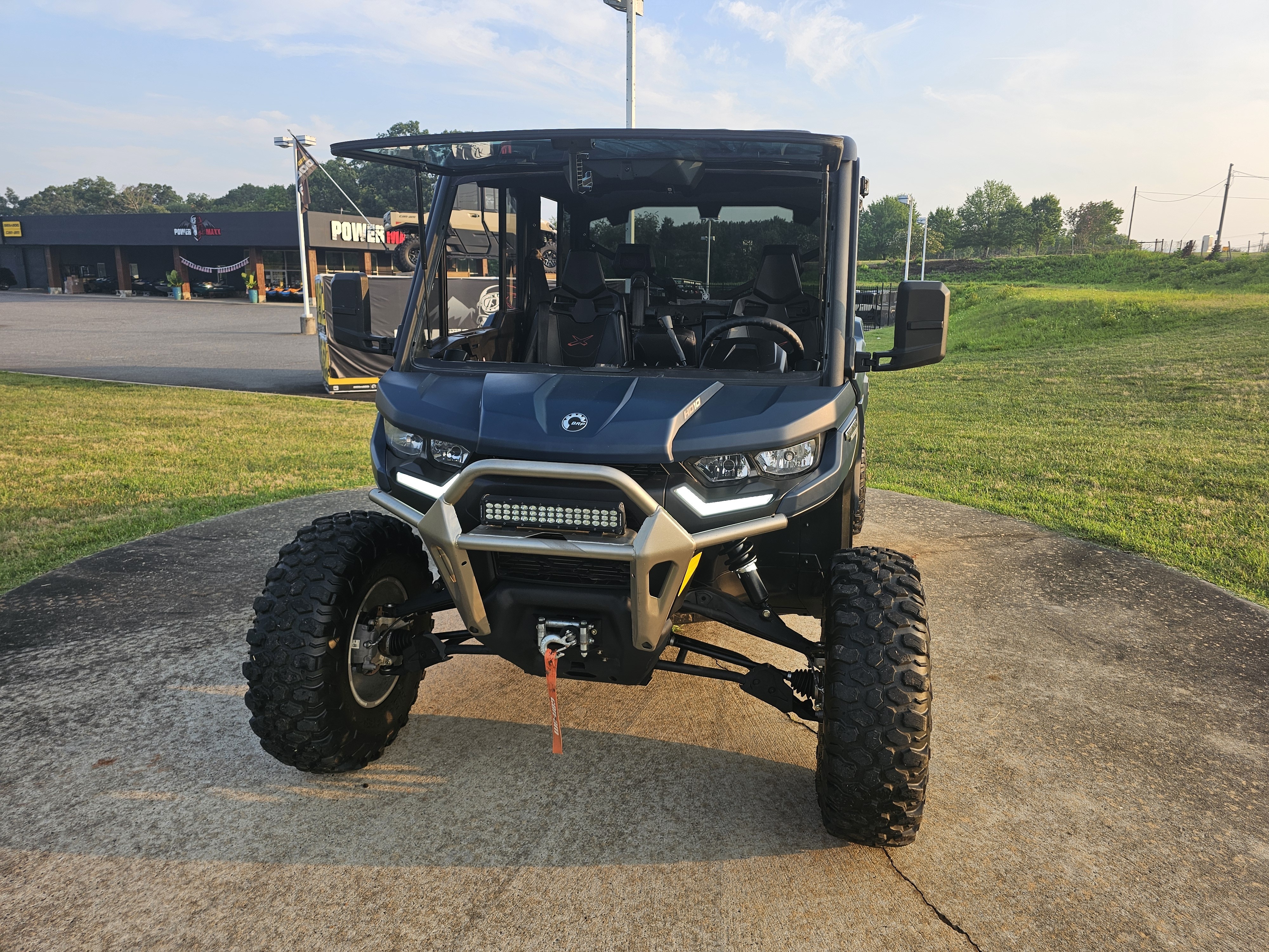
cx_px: 634
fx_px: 843
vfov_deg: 58.9
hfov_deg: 73.9
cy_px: 476
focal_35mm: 23
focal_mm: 6.3
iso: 16
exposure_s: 1/180
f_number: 1.7
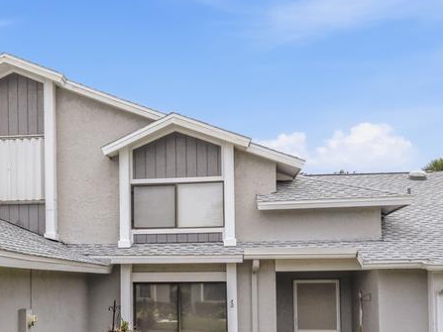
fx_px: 704
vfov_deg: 26.1
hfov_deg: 34.3
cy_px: 257
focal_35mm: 55
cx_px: 117
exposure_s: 1/200
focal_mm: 8.7
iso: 200
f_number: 1.8
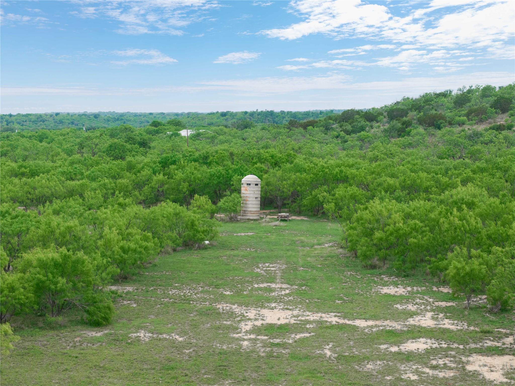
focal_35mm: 70
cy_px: 193
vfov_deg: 21.0
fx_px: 1041
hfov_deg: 27.8
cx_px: 258
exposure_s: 1/400
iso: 110
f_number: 2.8
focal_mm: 19.35
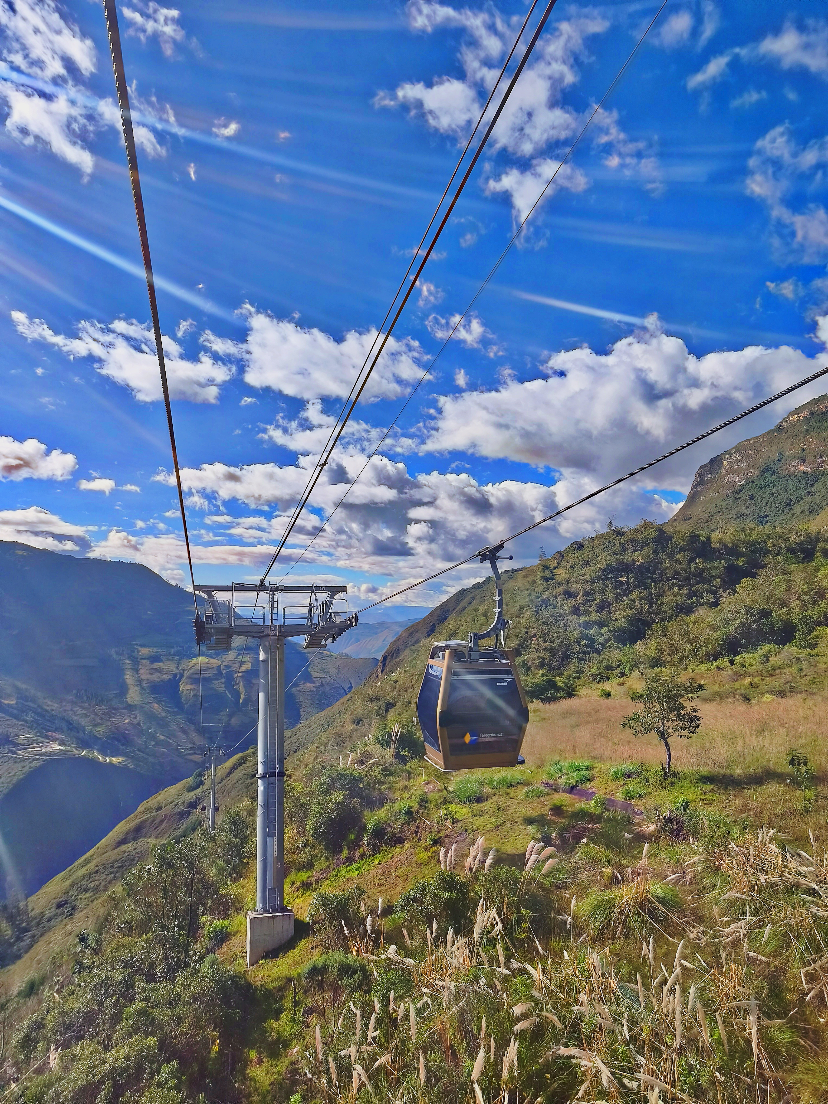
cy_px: 552
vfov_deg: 73.9
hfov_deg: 58.9
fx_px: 734
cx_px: 414
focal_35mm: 23
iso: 50
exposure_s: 1/425
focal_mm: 6.06
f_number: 1.7
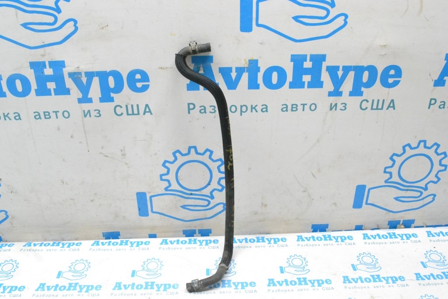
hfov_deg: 57.2
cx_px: 224
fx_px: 411
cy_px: 150
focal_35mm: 33
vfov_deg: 40.0
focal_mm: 22
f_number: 9
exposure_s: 1/160
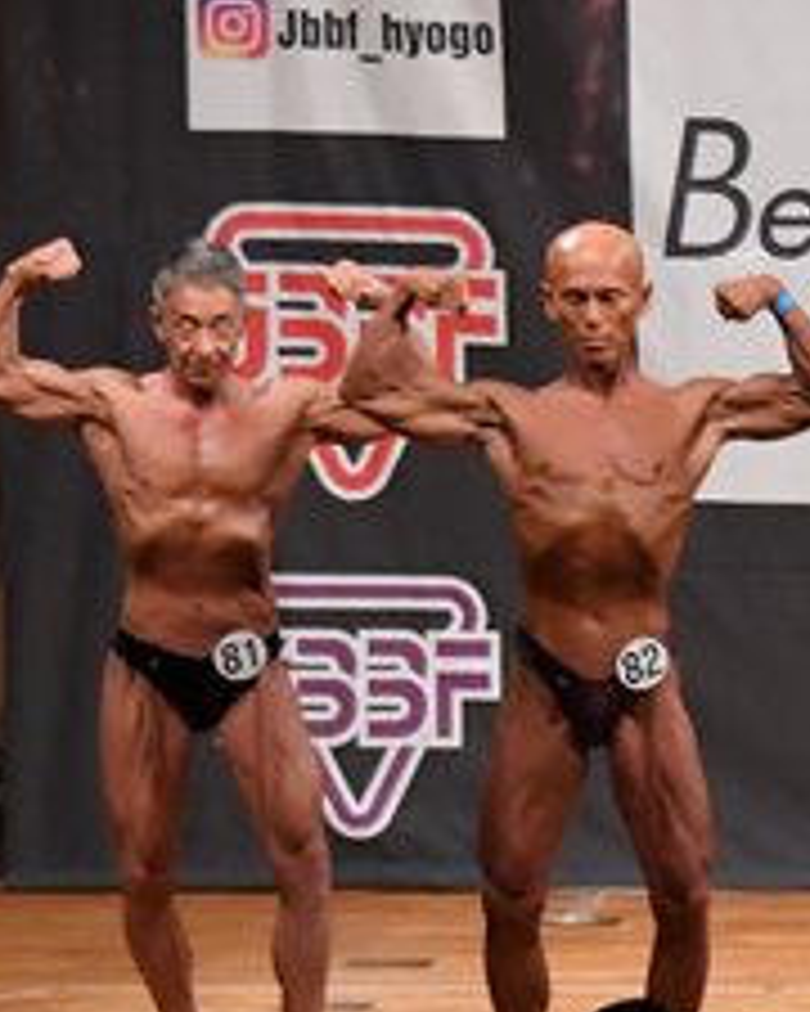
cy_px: 643
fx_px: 10458
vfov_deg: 5.5
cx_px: 1514
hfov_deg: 4.4
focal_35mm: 349
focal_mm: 72
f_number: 5.6
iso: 7200
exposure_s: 1/400
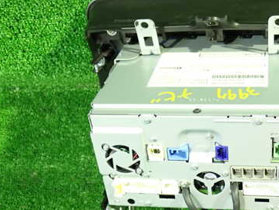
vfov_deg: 27.5
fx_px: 427
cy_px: 123
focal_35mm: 53
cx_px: 208
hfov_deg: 35.4
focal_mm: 5.79
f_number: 2.4
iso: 800
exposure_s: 1/20
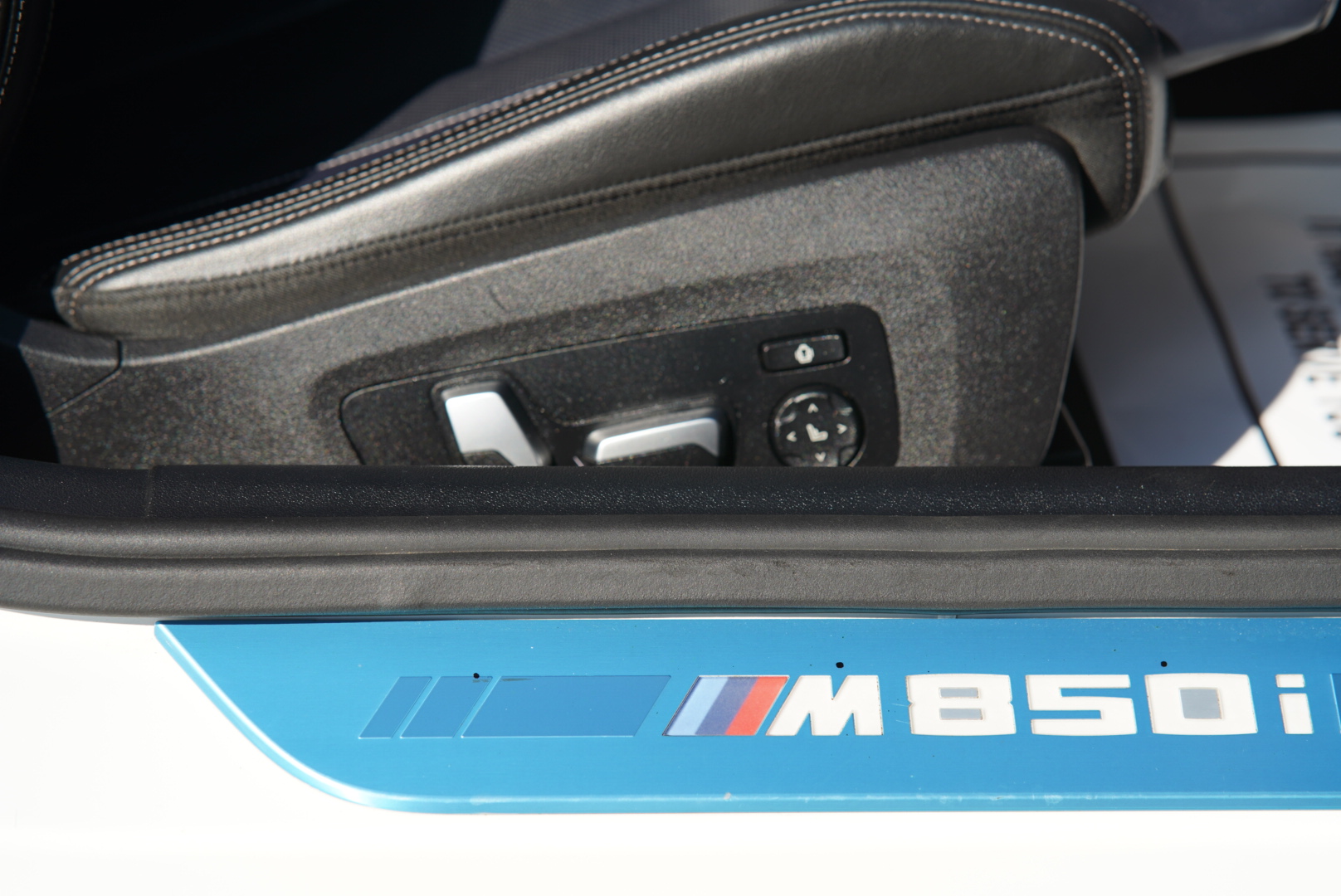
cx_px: 670
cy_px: 448
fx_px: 3168
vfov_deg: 16.1
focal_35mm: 85
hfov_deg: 23.9
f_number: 4.5
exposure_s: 1/320
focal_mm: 85
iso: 100
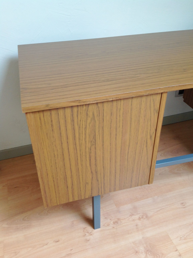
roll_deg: +1.6
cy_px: 129
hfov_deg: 40.6
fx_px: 261
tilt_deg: -35.1
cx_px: 96
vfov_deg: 52.7
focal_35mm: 35
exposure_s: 1/20
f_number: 2.4
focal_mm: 4.28
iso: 50
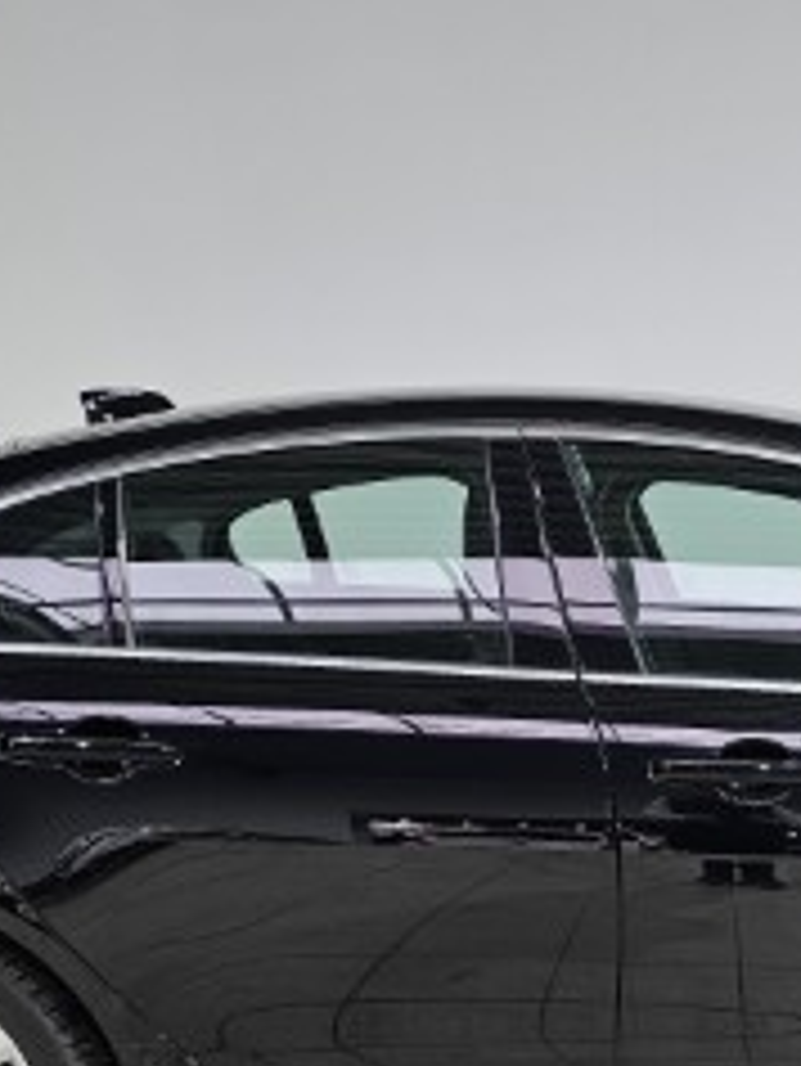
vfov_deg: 30.1
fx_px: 1911
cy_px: 922
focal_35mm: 62
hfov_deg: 23.1
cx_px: 724
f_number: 1.7
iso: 160
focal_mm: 6.3
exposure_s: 1/180
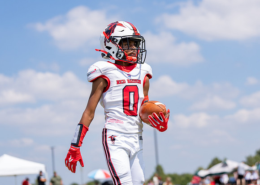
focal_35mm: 98
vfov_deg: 14.7
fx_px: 720
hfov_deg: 20.4
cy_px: 69
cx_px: 152
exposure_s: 1/3200
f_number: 2.8
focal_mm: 74
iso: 200
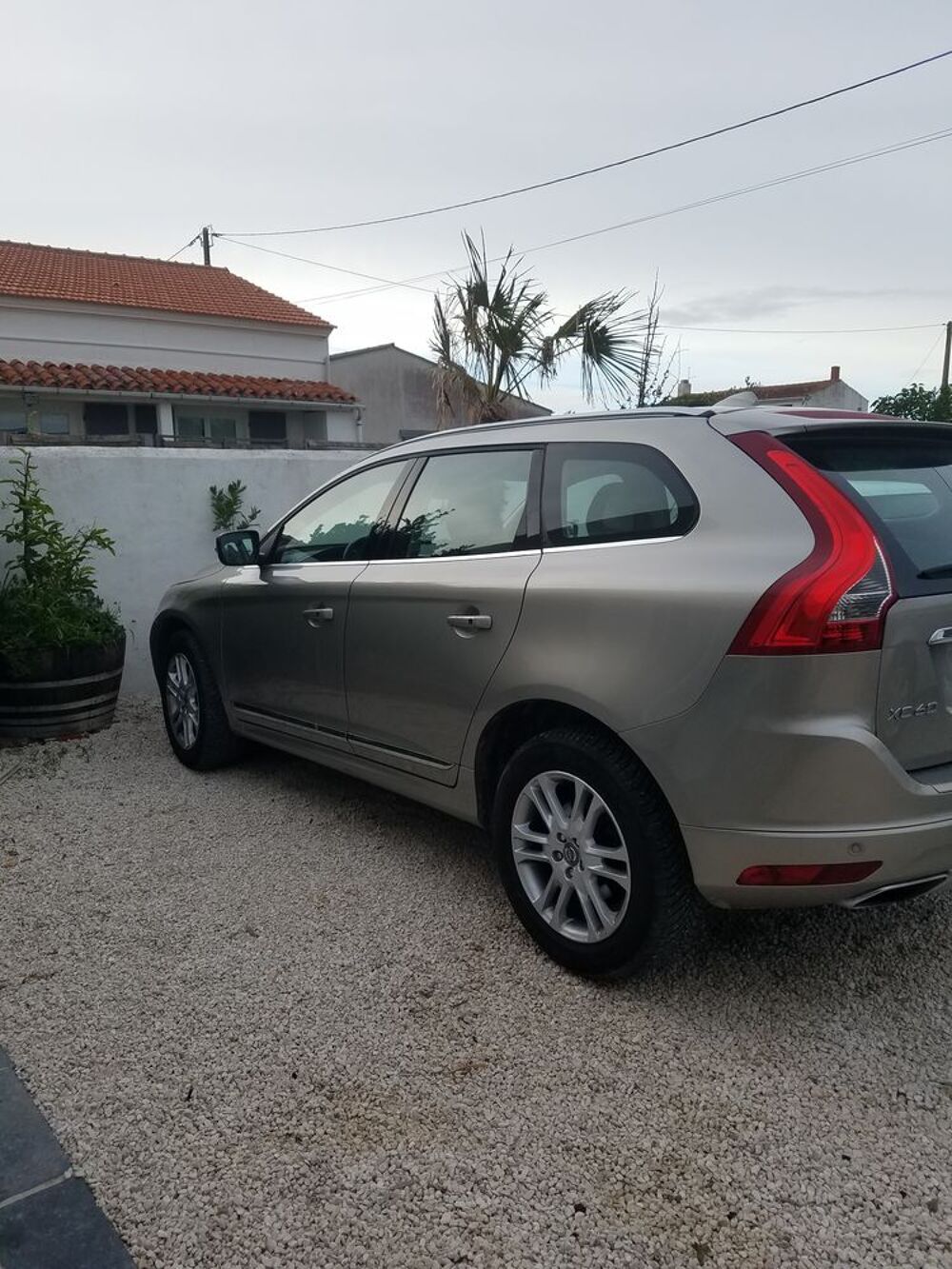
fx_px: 953
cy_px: 634
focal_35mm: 26
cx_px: 476
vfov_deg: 67.3
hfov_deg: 53.1
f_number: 1.7
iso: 50
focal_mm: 4.2
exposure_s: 1/910
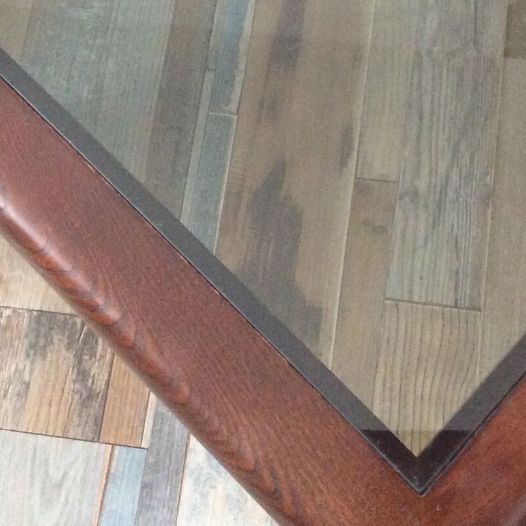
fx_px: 1203
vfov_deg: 24.0
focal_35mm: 70
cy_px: 51
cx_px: 346
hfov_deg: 24.5
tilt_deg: -72.8
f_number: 2.4
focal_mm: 3.3
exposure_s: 1/25
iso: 250
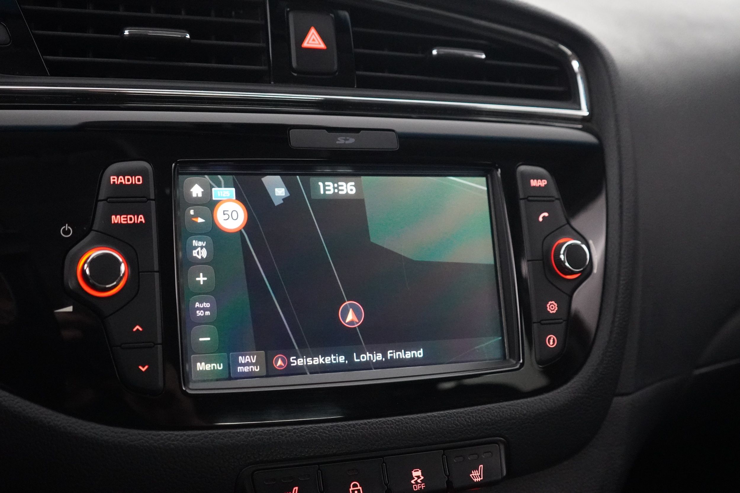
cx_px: 370
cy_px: 246
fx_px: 863
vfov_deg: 31.9
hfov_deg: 46.4
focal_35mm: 42
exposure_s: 1/25
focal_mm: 28
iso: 6400
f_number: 3.5
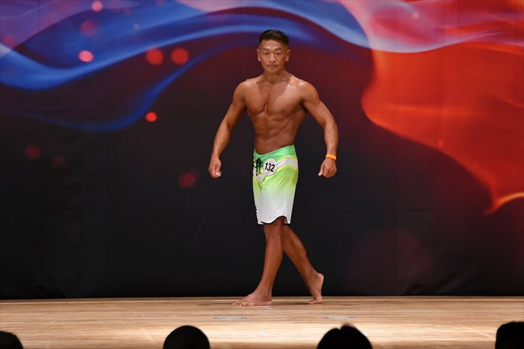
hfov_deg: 7.2
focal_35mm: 285
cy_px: 174
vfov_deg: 4.8
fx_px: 4146
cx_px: 262
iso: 3200
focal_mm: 190
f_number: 5.6
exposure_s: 1/400
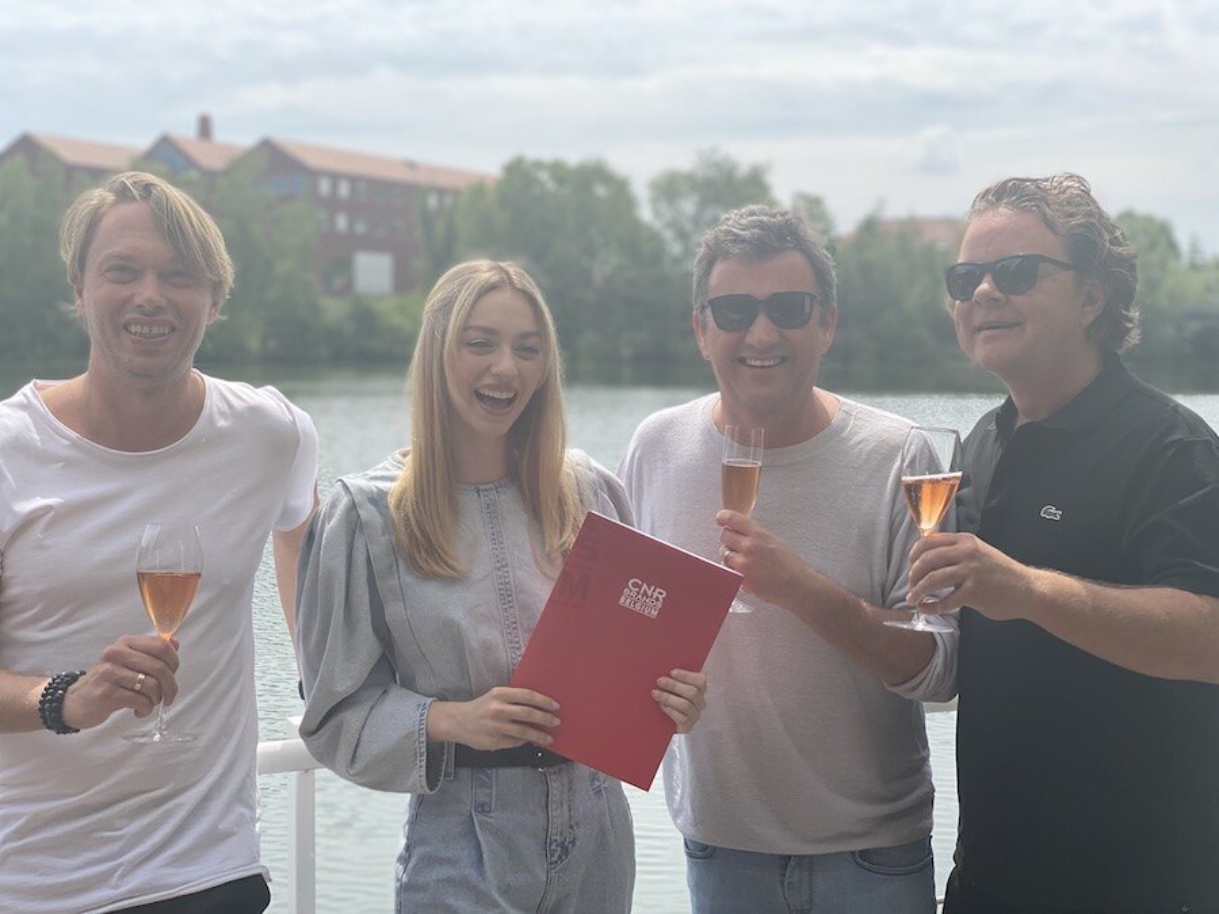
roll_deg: -0.7
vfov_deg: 28.0
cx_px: 610
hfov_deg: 36.8
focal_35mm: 52
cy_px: 457
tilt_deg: -3.2
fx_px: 1831
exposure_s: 1/1115
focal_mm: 6
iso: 20
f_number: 2
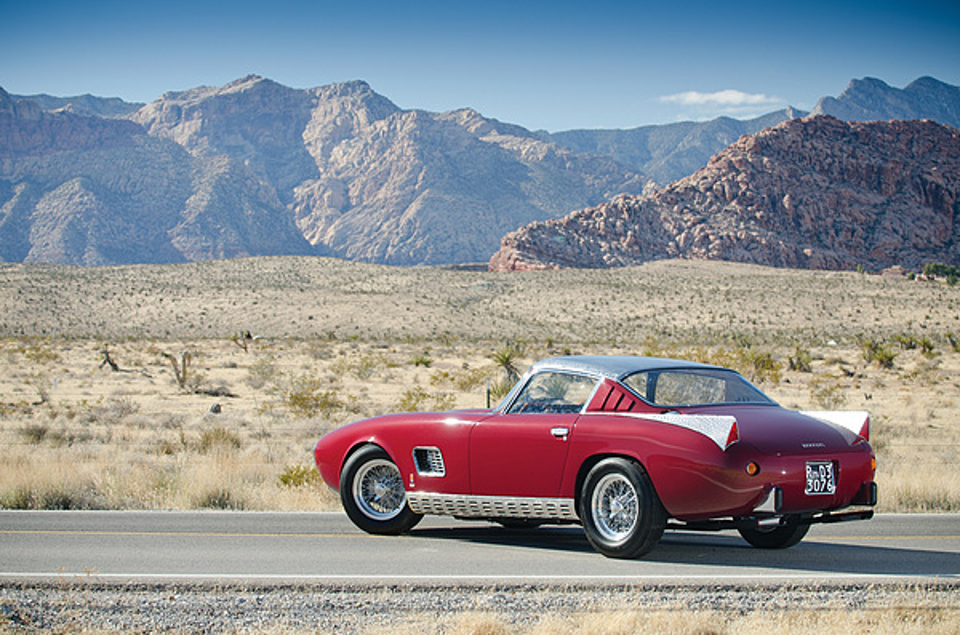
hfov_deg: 19.5
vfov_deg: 13.0
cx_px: 480
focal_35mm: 105
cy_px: 318
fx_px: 2793
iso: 100
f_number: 4.5
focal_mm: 70
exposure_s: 1/200
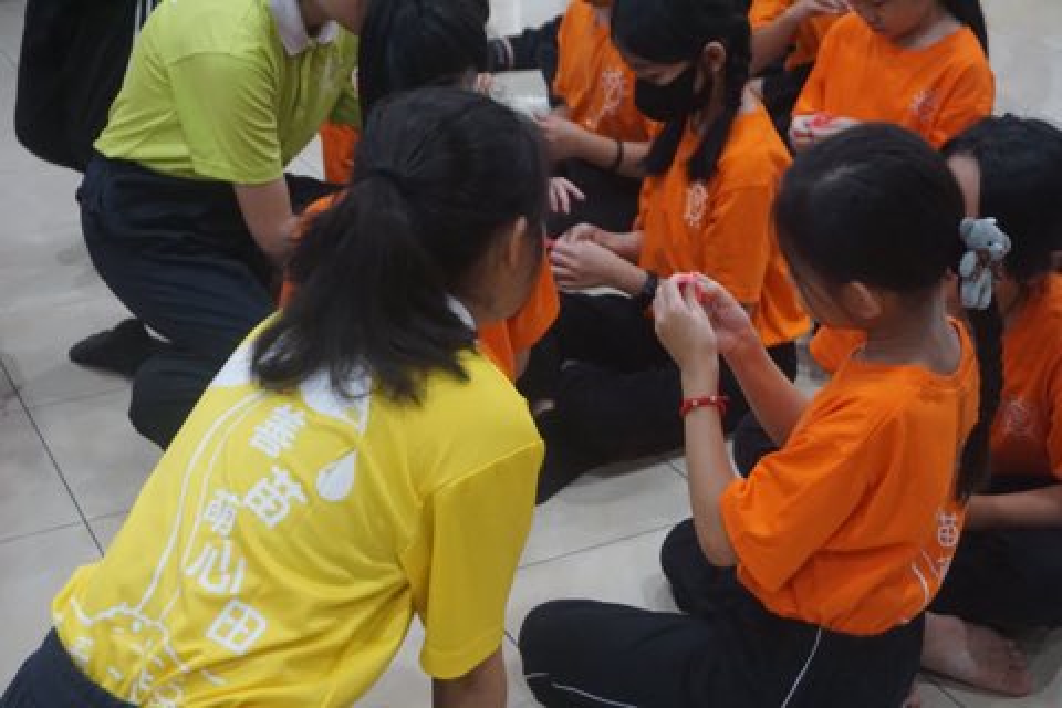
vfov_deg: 23.8
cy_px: 354
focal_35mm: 57
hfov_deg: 35.1
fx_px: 1681
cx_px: 531
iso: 3200
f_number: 5.6
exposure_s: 1/100
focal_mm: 38
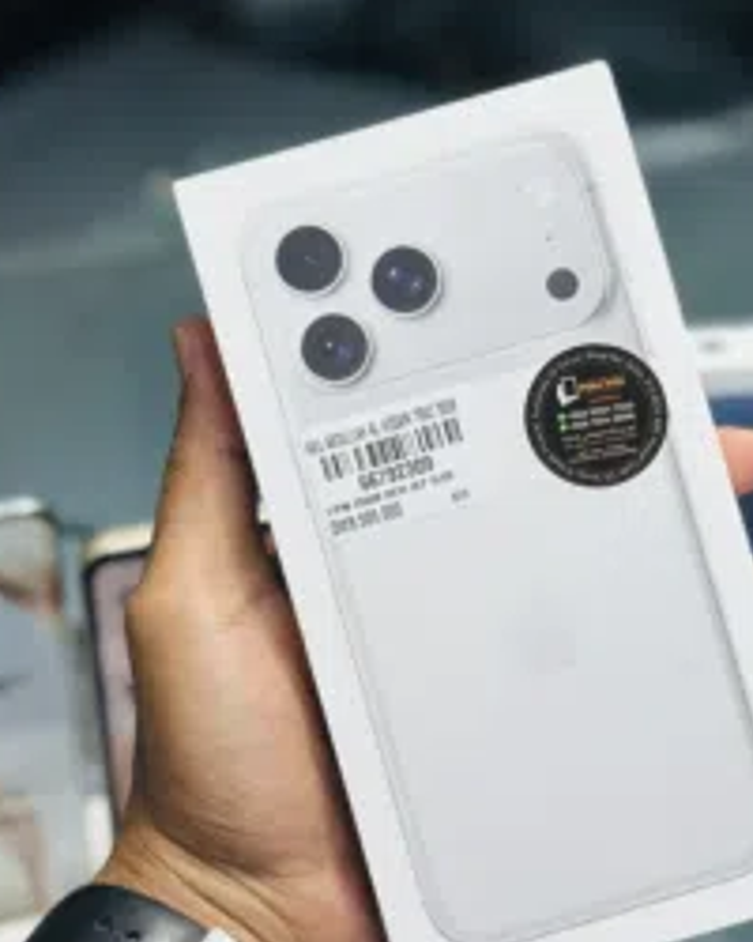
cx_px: 508
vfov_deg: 25.4
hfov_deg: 20.4
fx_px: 2089
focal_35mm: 75
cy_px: 433
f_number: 1.78
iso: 80
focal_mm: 6.86
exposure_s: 1/1751
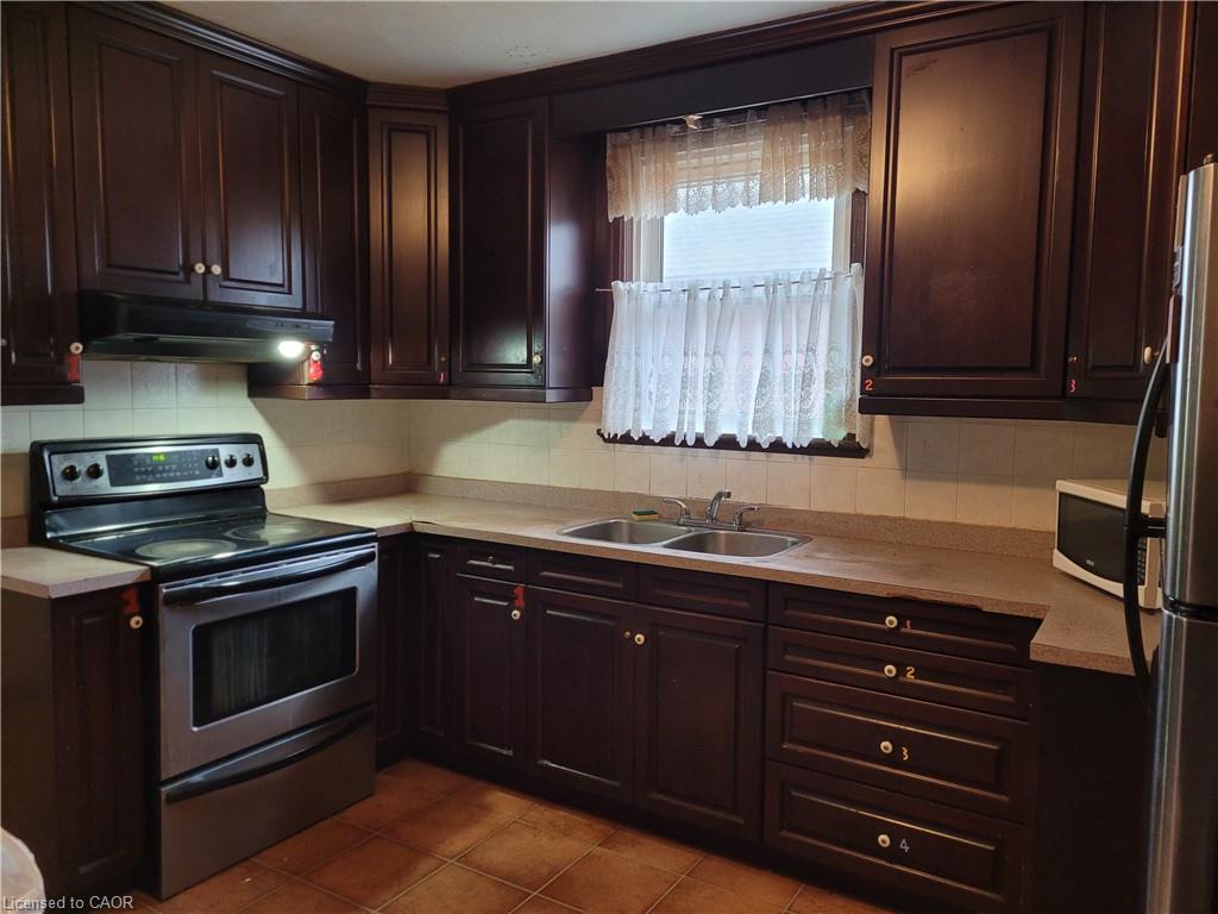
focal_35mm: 26
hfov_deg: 67.3
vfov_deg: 53.1
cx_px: 609
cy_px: 457
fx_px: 915
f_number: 1.8
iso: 160
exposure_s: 1/40
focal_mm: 5.4
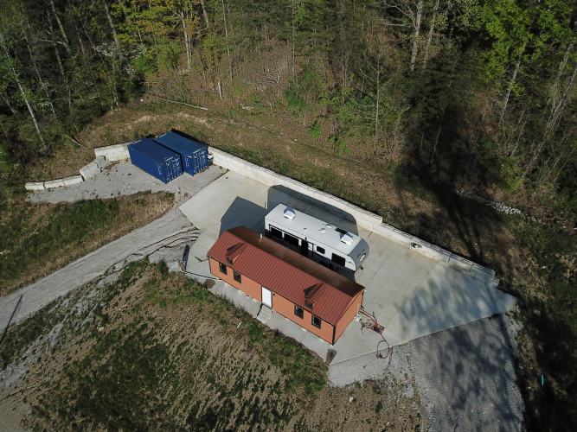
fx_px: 433
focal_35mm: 26
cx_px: 288
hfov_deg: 67.3
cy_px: 216
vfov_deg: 53.0
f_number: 2.2
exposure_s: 1/2632
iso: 100
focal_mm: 4.73
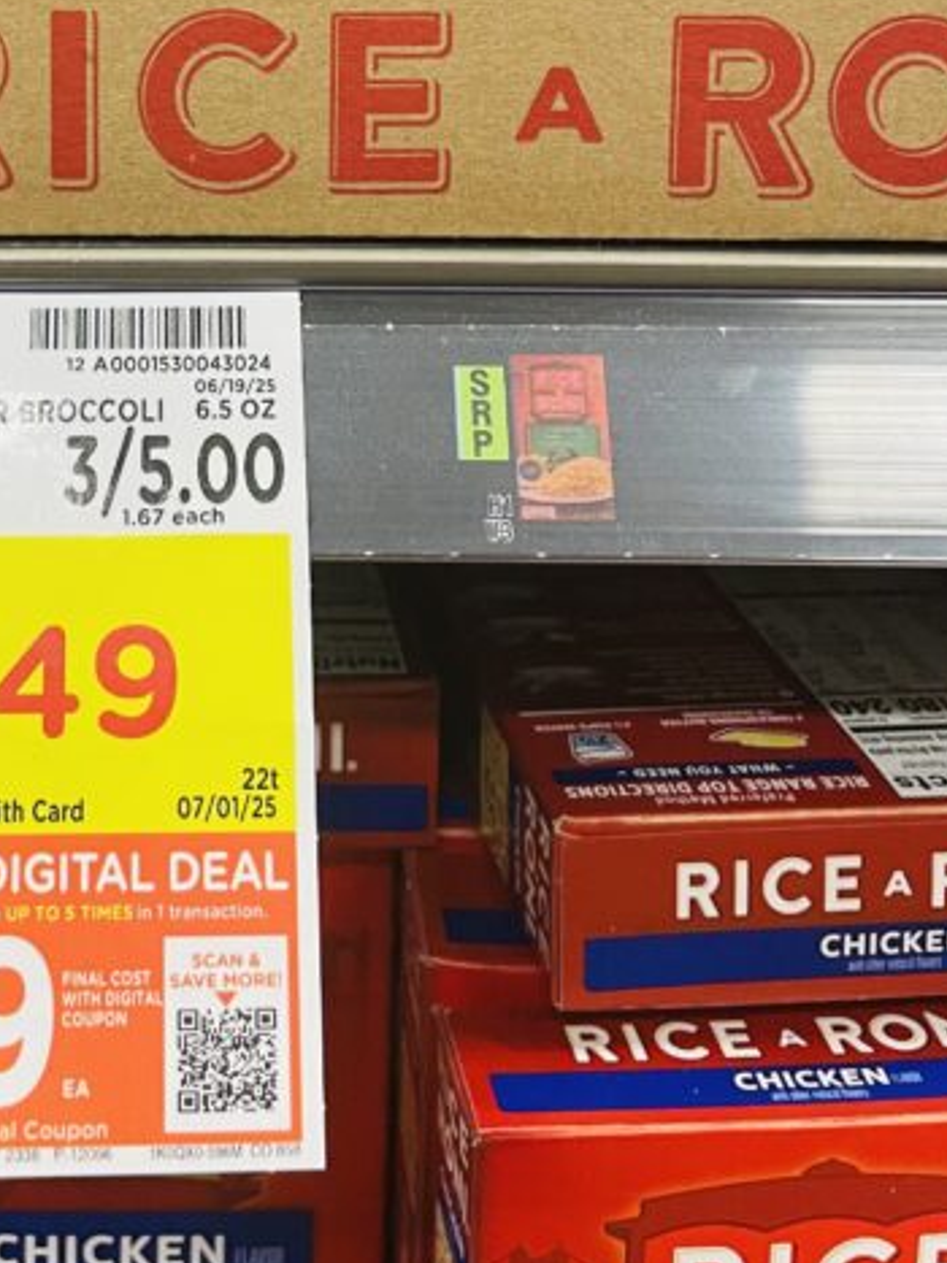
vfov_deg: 31.3
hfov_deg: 25.3
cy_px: 3
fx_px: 2080
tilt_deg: -7.1
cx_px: 206
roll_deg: +0.1
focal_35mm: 57
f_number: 1.6
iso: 125
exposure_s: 1/44
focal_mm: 4.2
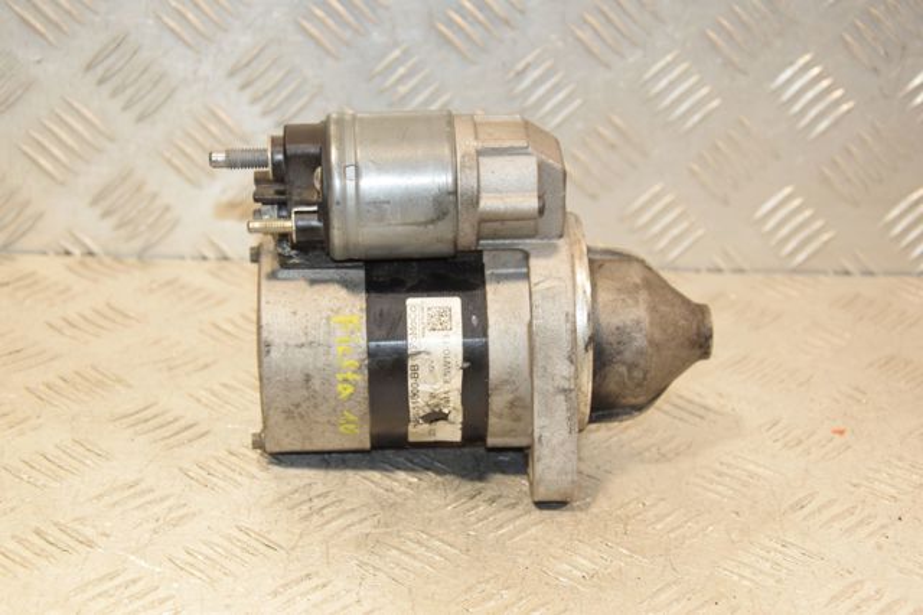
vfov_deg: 18.2
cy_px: 308
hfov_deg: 27.0
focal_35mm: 75
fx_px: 1922
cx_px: 462
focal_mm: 50
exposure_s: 1/200
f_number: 5.6
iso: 1600
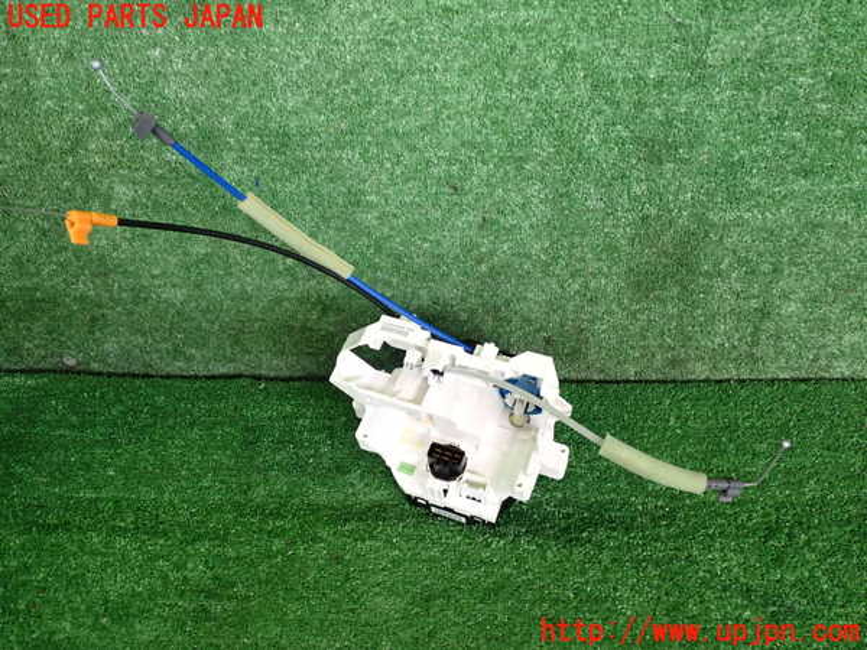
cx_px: 434
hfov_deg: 60.0
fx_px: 751
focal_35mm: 30
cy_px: 325
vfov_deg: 46.8
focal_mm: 5.4
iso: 250
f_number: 2.3
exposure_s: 1/30
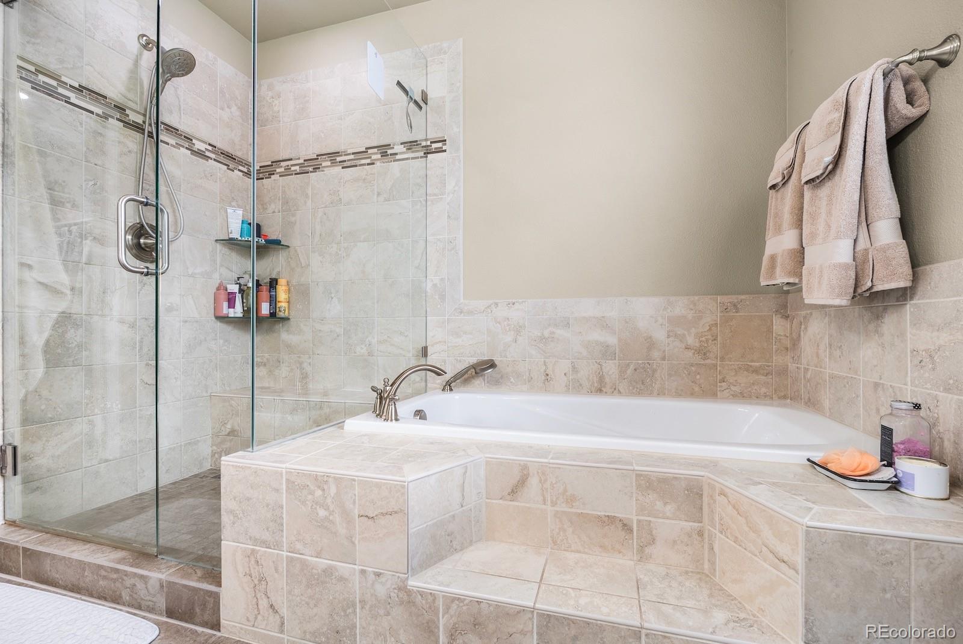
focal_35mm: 16
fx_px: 428
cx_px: 482
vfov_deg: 73.8
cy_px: 322
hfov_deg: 96.7
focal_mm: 16
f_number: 8
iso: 200
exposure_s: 1
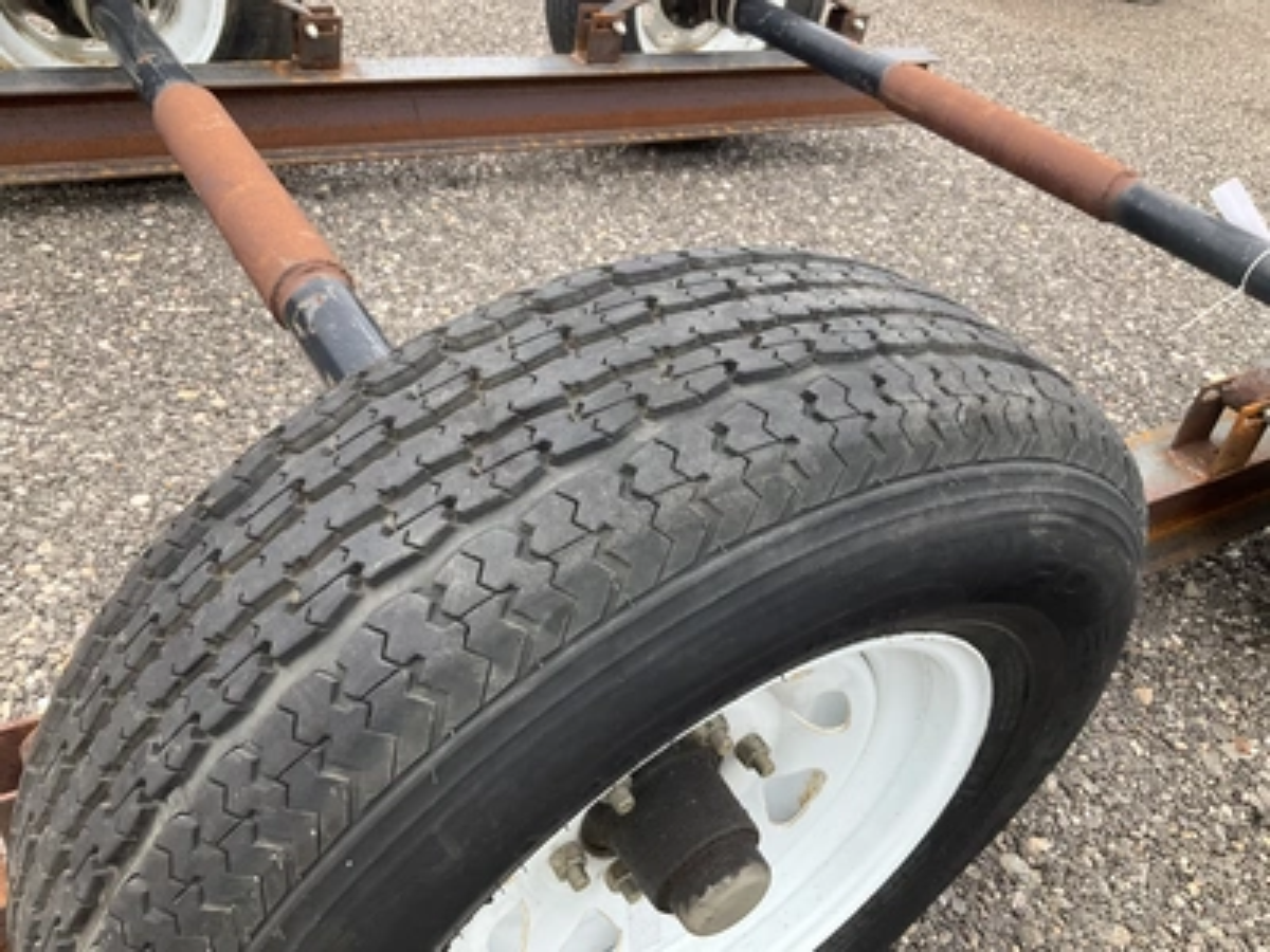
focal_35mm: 29
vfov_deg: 48.2
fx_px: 1064
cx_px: 635
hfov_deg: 61.7
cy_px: 476
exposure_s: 1/469
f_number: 1.8
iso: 25
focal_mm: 3
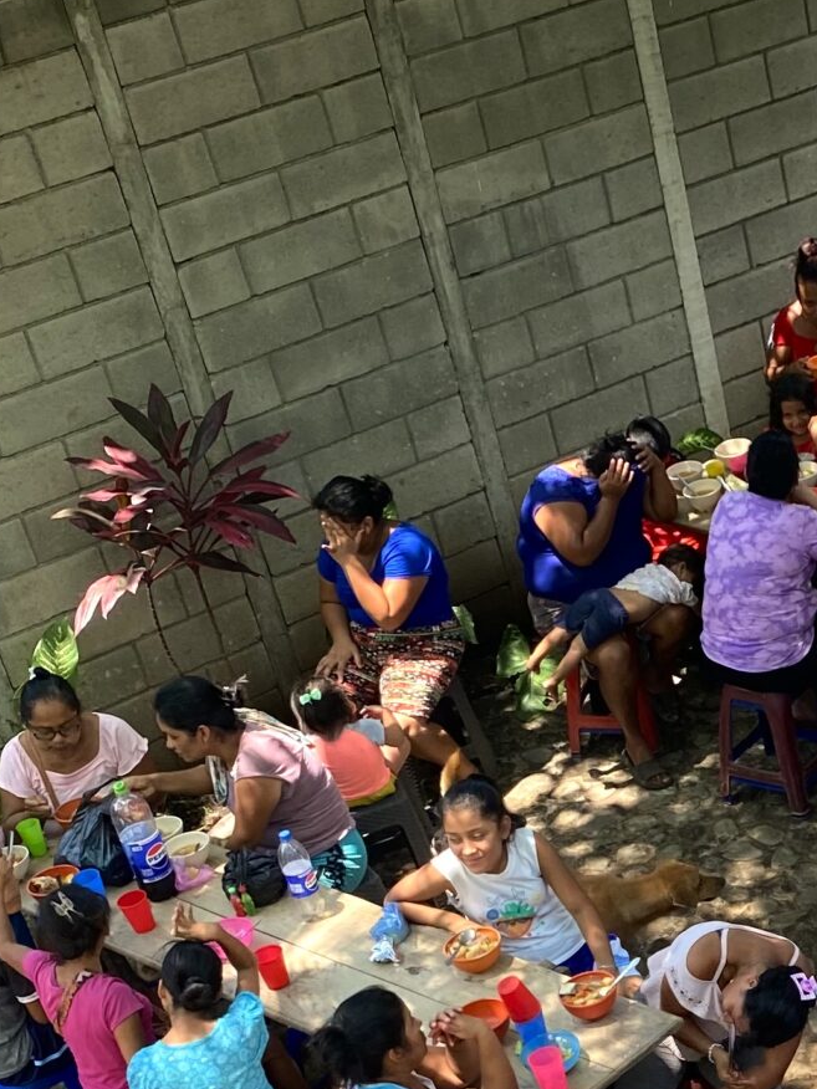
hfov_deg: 18.6
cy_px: 939
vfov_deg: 25.0
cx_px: 918
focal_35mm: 76
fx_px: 2392
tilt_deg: -34.3
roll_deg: +10.8
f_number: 1.8
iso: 32
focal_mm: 4.25
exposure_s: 1/208
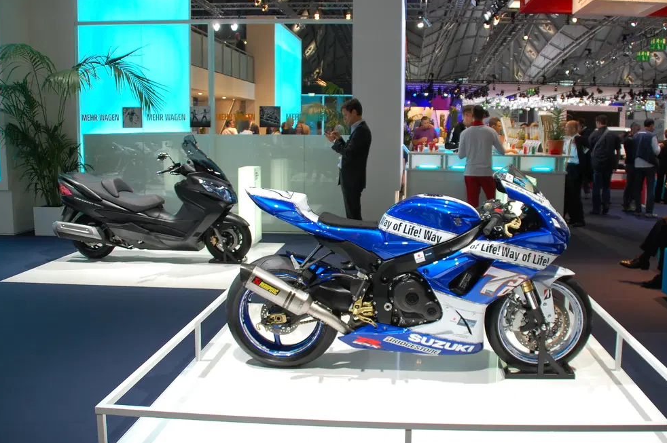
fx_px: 611
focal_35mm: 33
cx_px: 389
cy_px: 203
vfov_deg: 39.9
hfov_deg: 57.0
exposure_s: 1/100
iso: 400
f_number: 5
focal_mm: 18
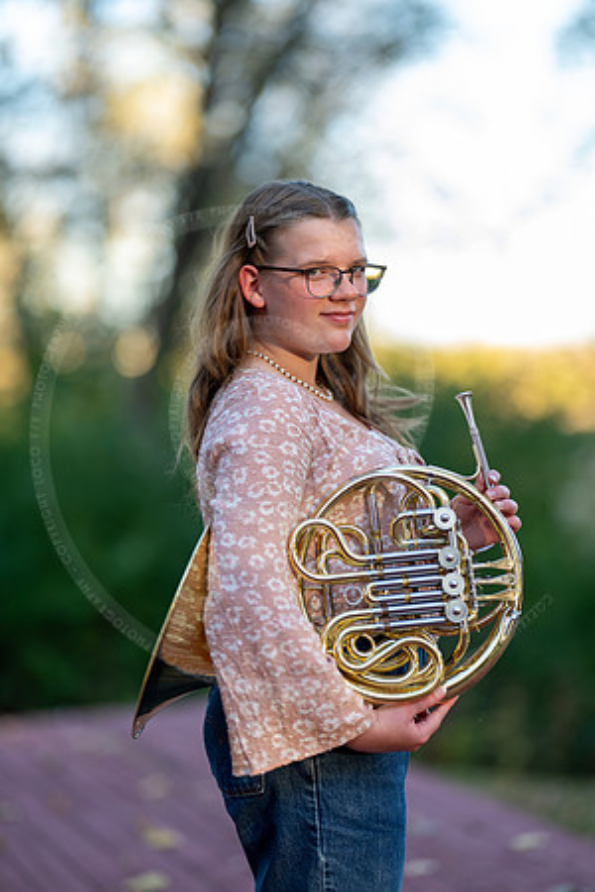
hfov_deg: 16.1
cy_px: 446
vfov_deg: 23.9
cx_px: 298
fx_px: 2107
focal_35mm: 85
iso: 160
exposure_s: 1/640
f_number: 1.2
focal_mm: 85
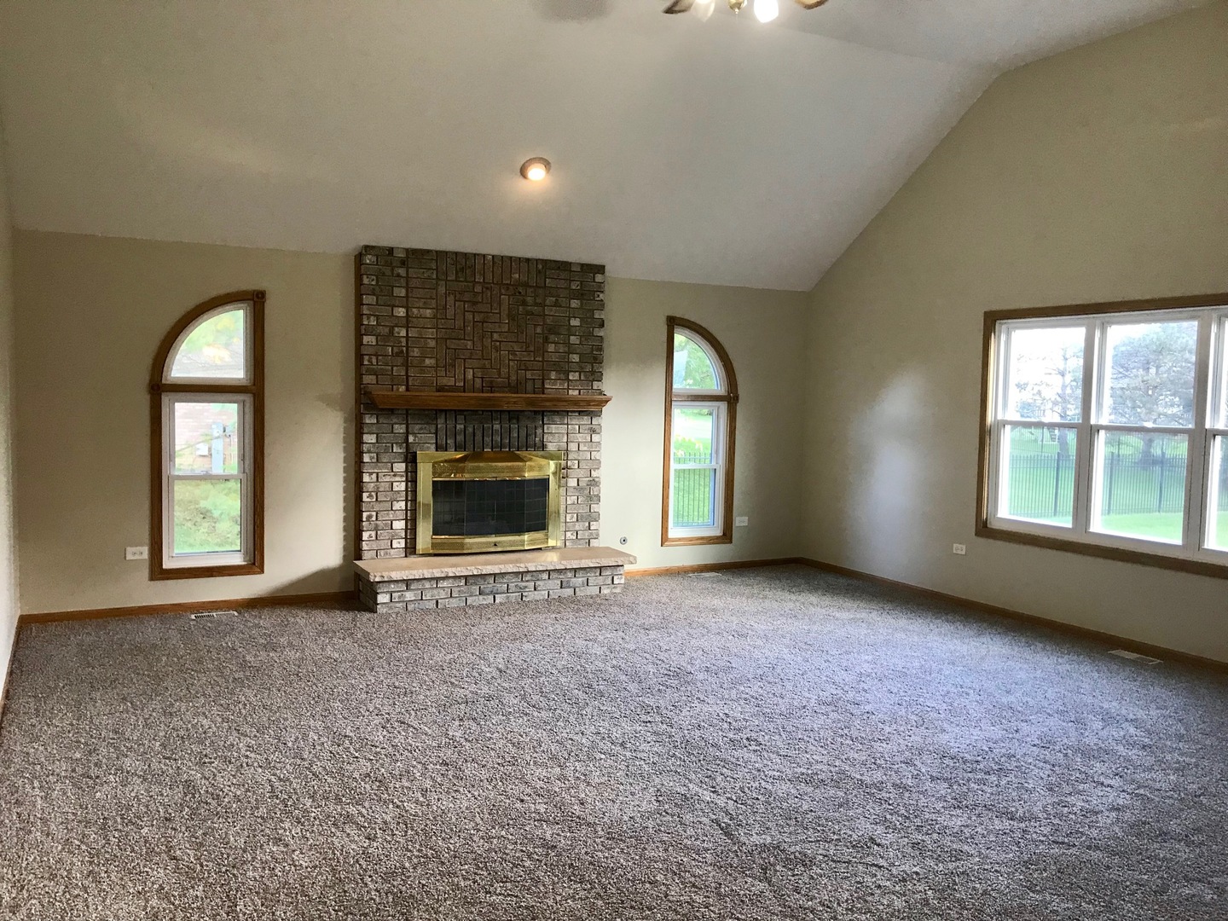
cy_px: 460
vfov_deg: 49.7
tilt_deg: -2.7
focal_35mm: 28
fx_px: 993
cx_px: 614
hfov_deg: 63.4
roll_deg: -1.2
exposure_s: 1/30
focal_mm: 3.99
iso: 32
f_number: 1.8
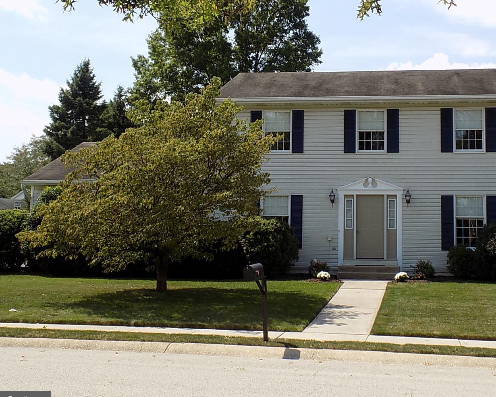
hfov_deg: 35.9
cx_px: 295
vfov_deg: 29.1
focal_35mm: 52
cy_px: 175
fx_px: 763
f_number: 3.6
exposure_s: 1/640
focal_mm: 7.3
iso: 80
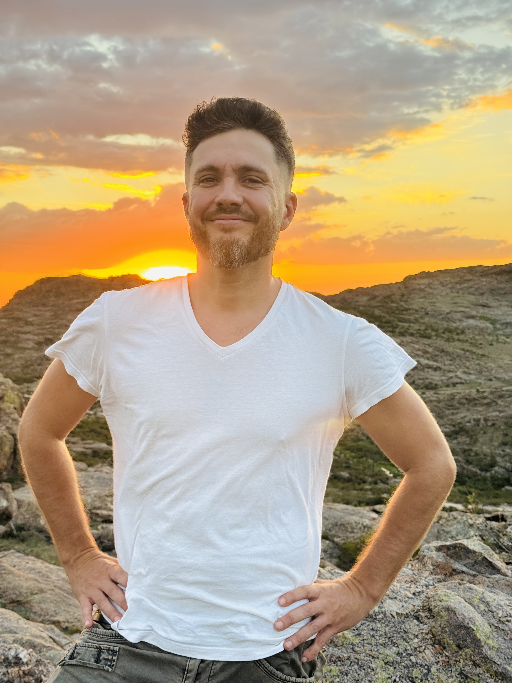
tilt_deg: -3.4
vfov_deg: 39.7
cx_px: 256
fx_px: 947
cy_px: 342
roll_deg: +0.0
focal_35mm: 48
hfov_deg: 30.3
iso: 64
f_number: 1.78
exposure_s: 1/180
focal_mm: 6.86
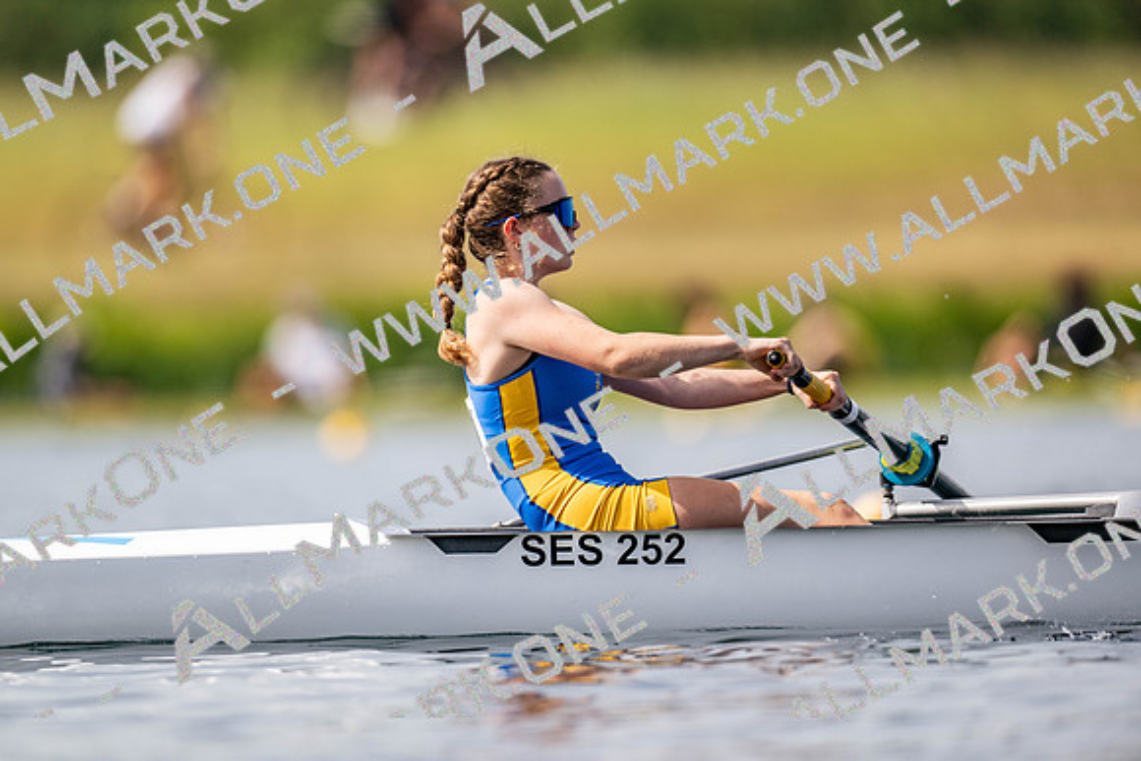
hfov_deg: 3.4
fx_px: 19020
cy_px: 380
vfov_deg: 2.3
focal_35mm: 600
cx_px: 570
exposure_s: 1/2500
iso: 160
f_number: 4
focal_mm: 600
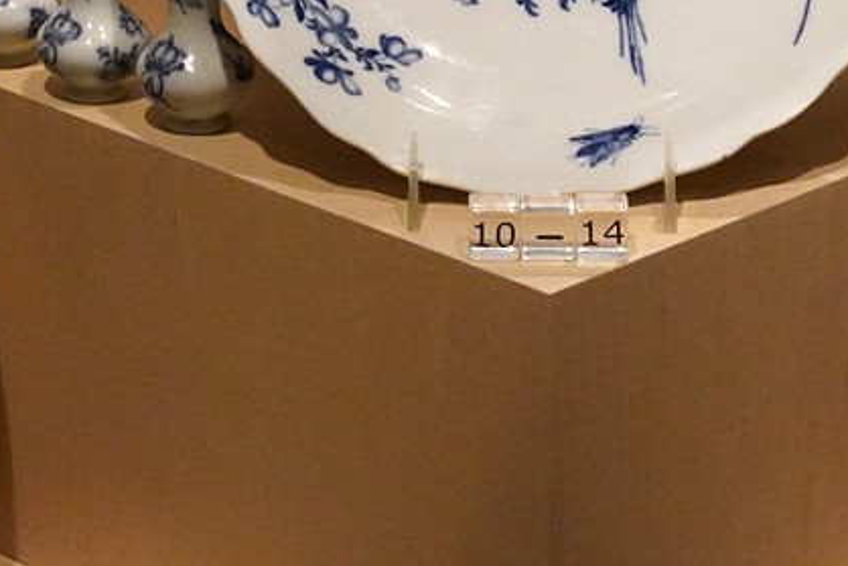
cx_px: 515
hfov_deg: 10.2
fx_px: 4736
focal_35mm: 201
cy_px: -369
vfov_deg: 6.7
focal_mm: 42
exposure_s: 1/80
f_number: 14
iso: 8000
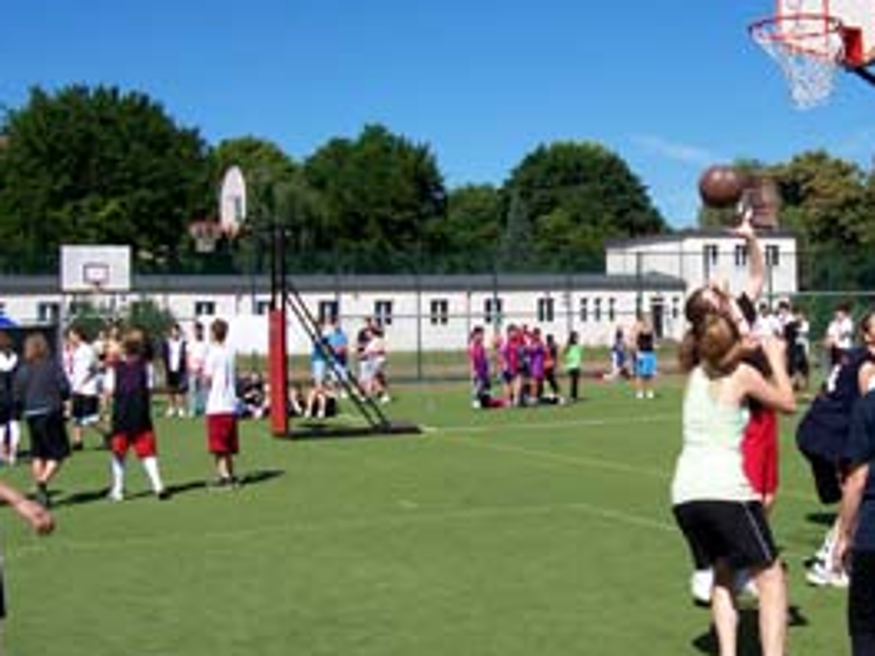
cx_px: 660
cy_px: 268
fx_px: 1466
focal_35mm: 58
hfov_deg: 32.6
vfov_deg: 25.2
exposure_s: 1/640
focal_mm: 5.6
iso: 80
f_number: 5.1
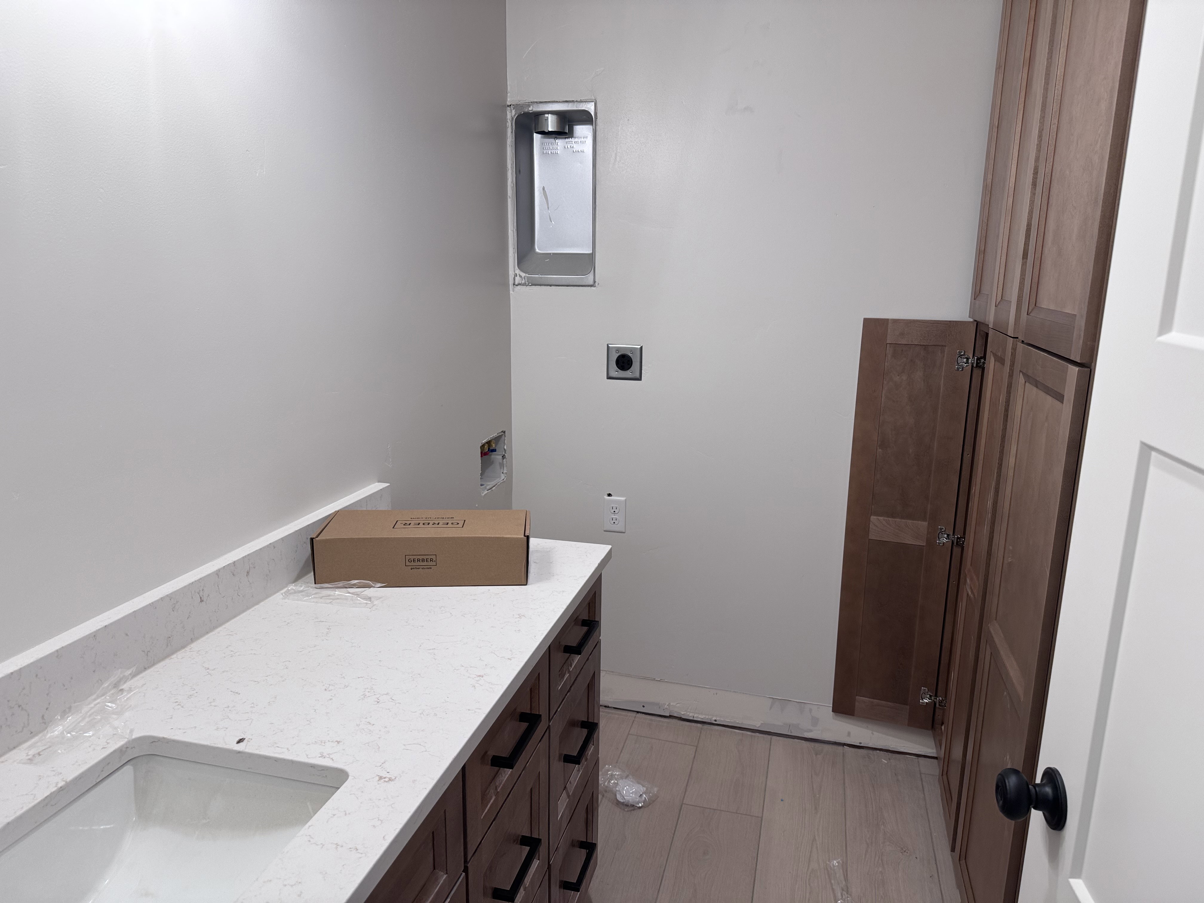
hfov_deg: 71.6
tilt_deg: -11.2
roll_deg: -1.5
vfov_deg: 56.8
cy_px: 452
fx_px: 835
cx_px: 602
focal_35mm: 24
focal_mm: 6.76
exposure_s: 1/120
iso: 80
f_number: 1.78
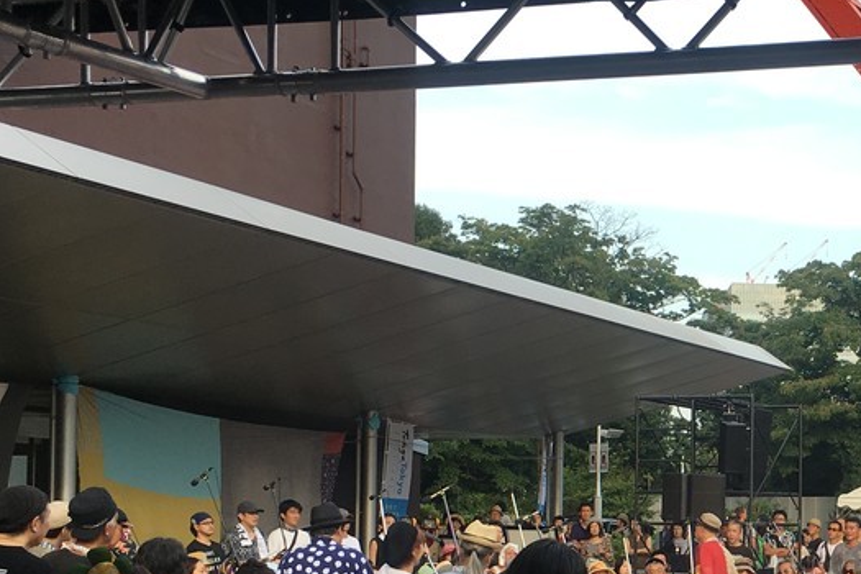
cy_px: 497
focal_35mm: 69
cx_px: 825
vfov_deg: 19.4
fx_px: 1650
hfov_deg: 27.8
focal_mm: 4.15
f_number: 2.2
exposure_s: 1/211
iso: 25
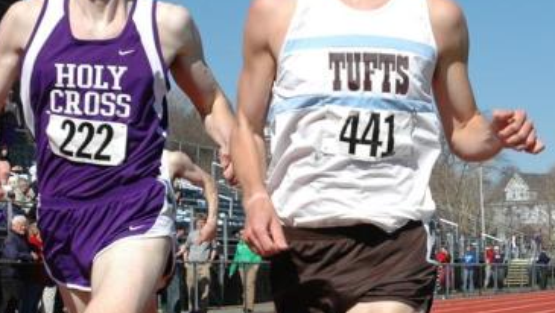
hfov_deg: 19.5
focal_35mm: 109
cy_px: 228
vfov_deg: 11.1
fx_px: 1606
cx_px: 411
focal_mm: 35
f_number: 5.6
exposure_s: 1/2000
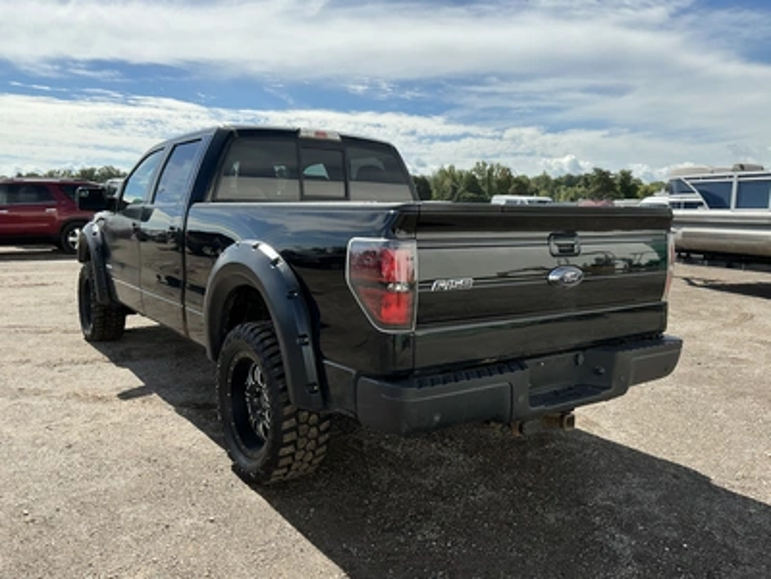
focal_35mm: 28
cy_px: 290
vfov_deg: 49.7
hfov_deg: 63.4
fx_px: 624
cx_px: 386
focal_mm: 3
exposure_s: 1/2141
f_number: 1.8
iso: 25
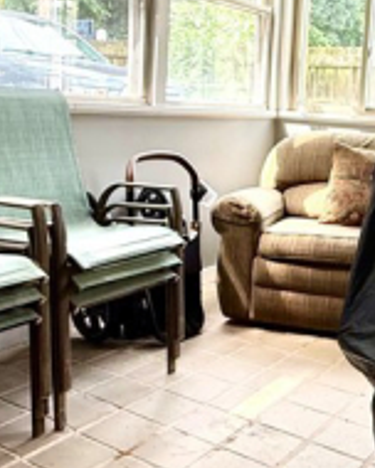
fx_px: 666
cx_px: 287
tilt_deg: -6.6
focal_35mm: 48
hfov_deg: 30.8
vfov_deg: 38.6
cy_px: 180
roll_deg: -4.1
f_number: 2.2
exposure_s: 1/99
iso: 64
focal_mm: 2.22
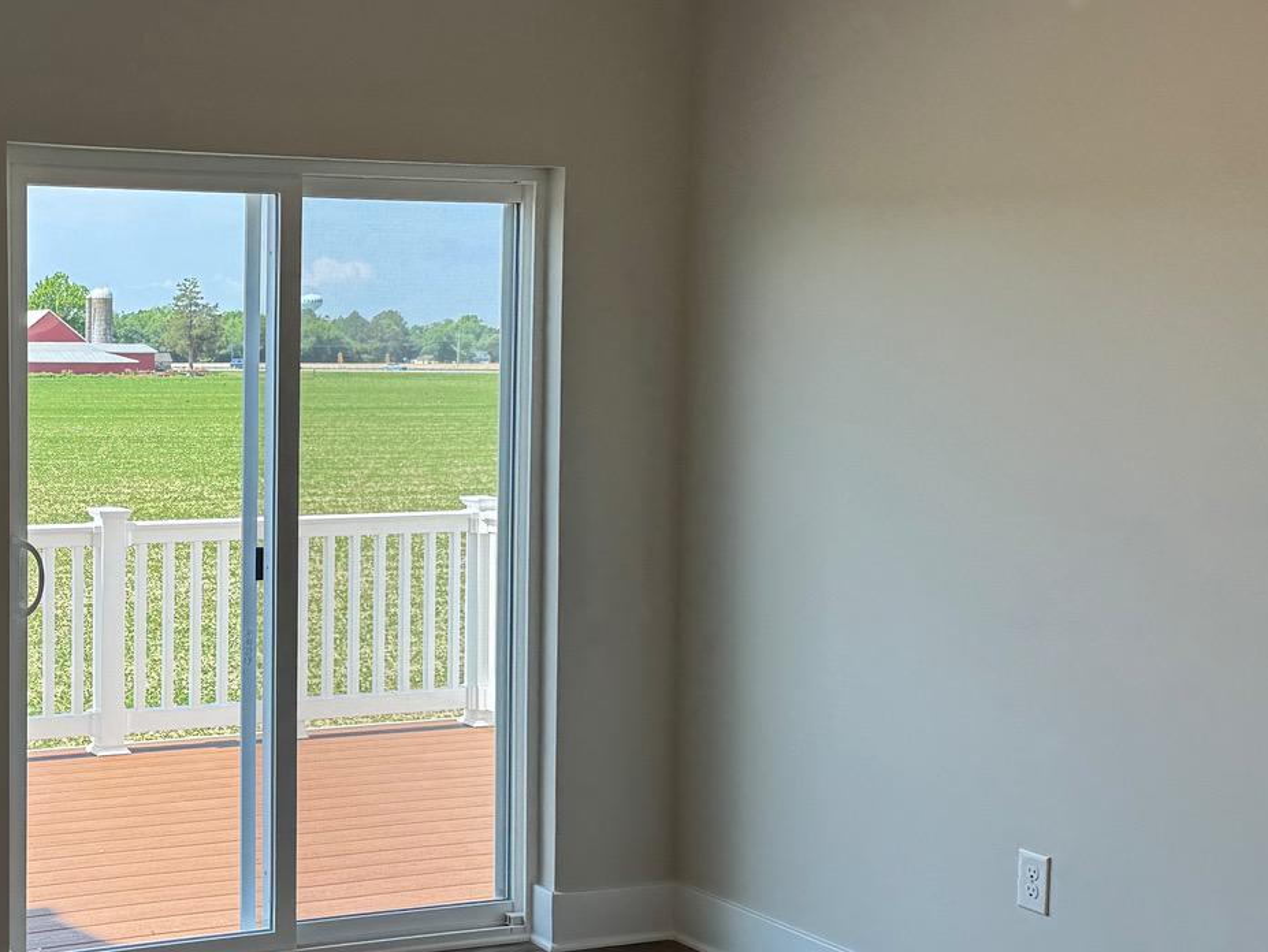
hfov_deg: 34.1
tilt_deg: -4.1
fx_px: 1942
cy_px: 471
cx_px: 116
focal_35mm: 53
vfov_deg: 27.5
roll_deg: -1.3
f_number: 1.78
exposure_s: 1/756
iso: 80
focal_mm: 6.76
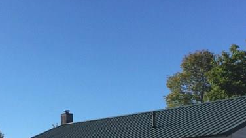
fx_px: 600
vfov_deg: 12.8
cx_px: 65
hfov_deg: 23.0
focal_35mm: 92
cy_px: 169
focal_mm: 3.3
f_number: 2.4
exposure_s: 1/1294
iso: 25
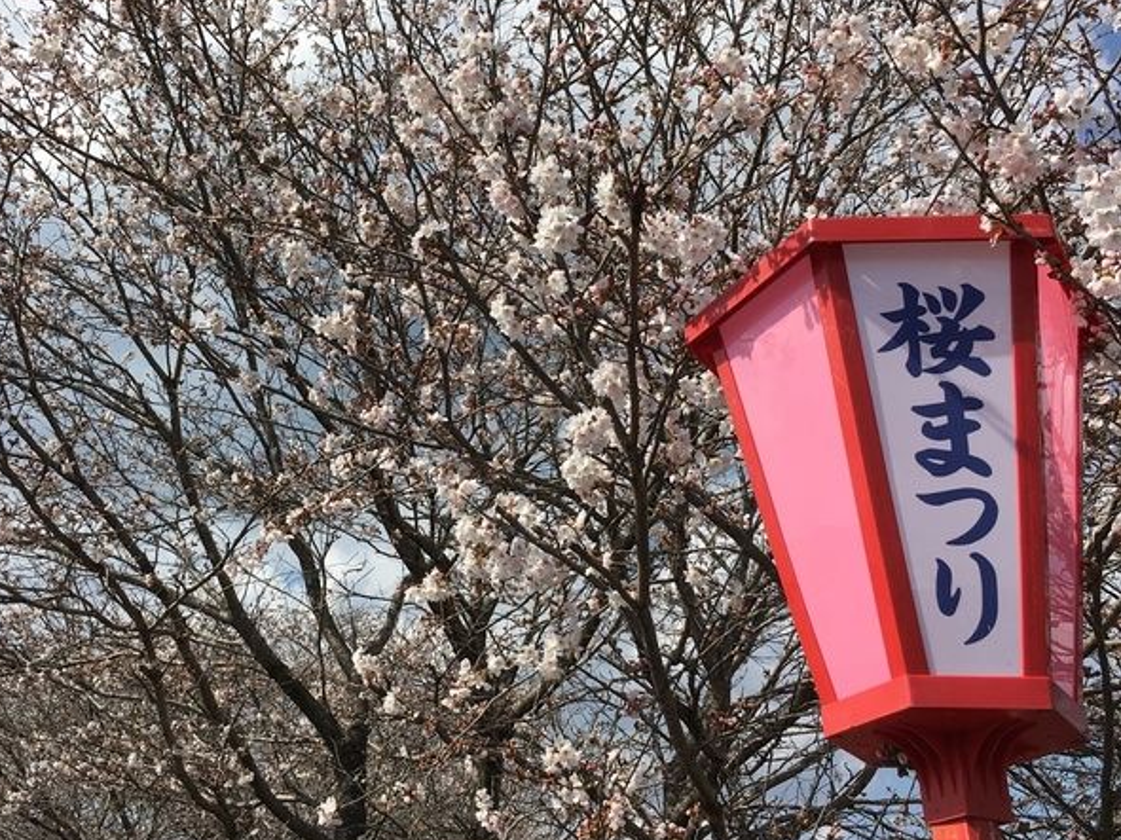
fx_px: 1295
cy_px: 348
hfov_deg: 46.6
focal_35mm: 40
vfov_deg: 35.9
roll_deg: -3.8
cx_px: 469
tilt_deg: +27.7
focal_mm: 4.15
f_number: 2.2
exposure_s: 1/2079
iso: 25
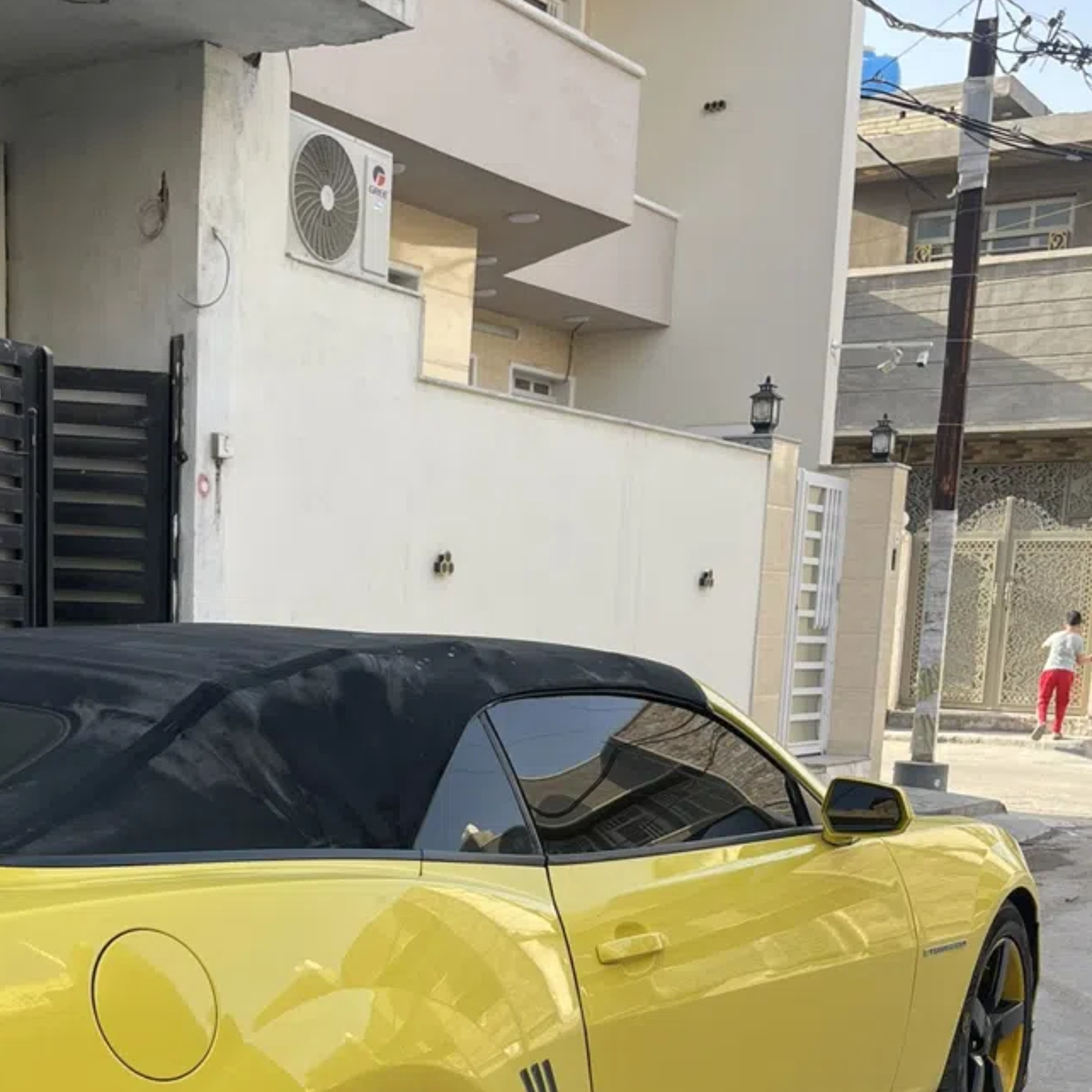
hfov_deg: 35.3
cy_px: 914
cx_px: 277
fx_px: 1677
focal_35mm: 47
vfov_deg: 34.6
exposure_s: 1/484
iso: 32
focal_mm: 5.1
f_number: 1.6
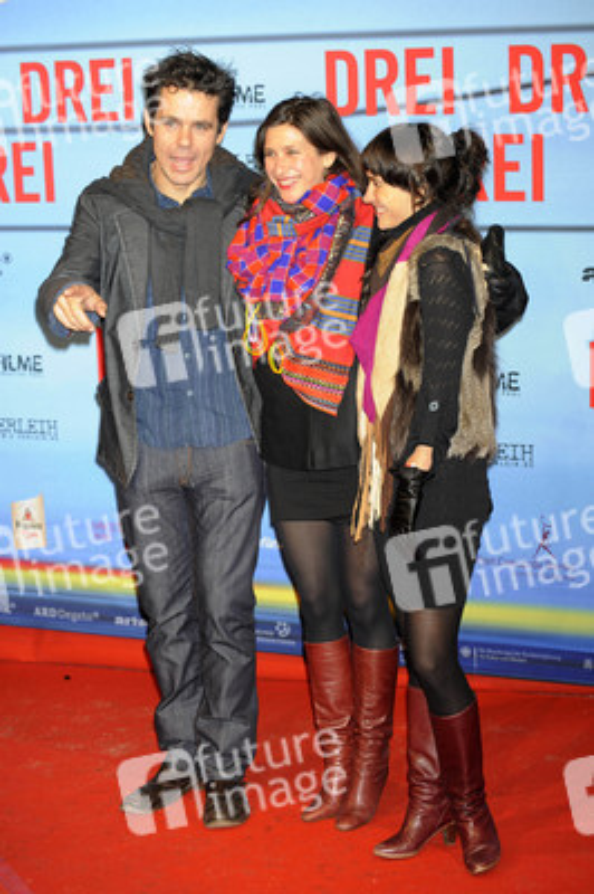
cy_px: 447
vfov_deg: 28.9
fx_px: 1735
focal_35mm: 70
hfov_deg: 19.4
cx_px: 297
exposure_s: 1/160
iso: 640
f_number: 5.6
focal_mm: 70
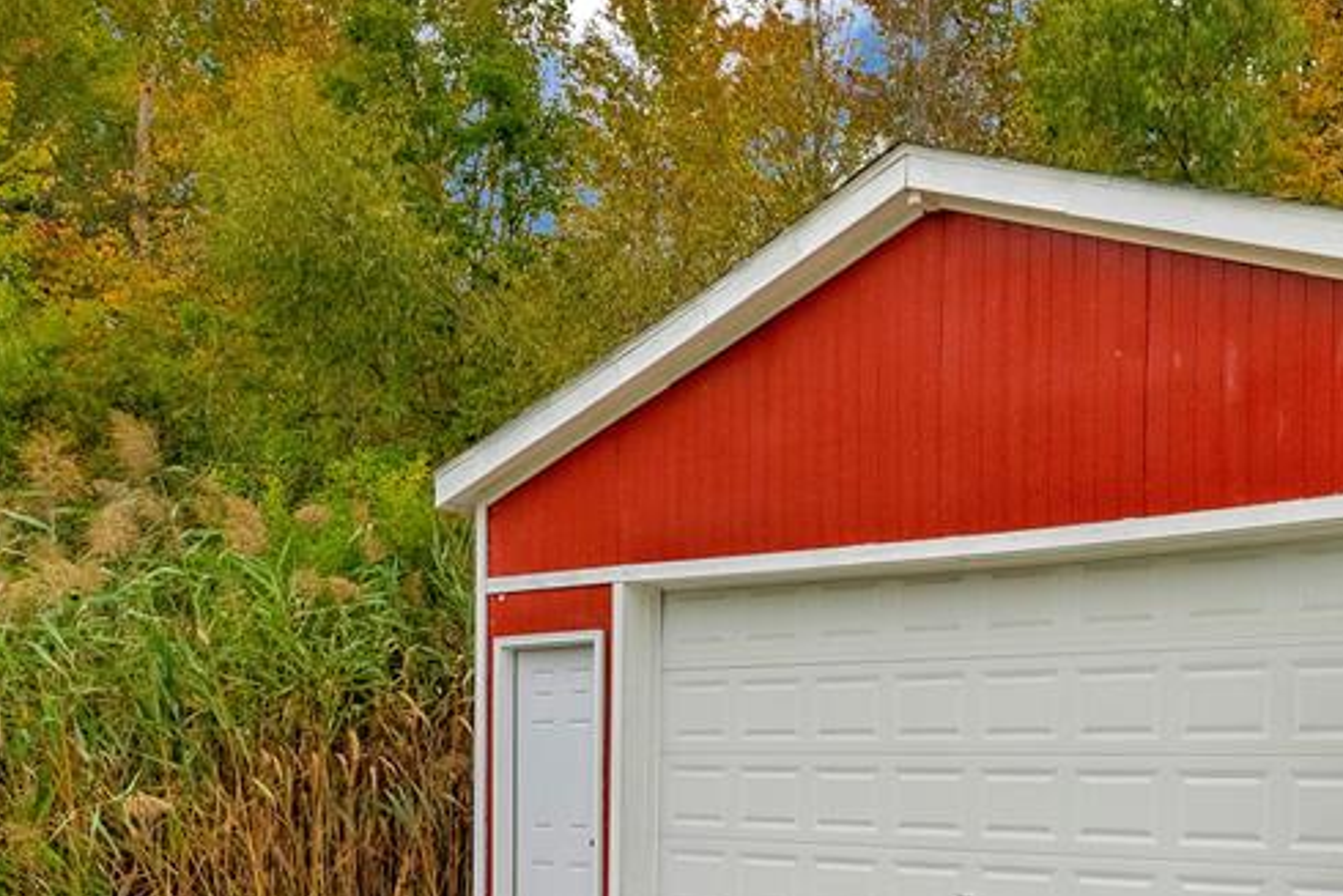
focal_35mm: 46
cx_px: 1277
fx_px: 1716
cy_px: 799
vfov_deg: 28.2
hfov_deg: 38.8
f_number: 8
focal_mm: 22
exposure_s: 1/500
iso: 1600
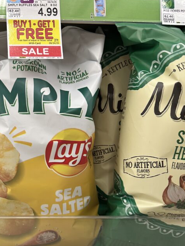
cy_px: 183
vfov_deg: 46.2
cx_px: 46
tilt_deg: -20.8
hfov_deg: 36.0
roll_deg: -0.8
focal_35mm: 39
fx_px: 278
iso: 200
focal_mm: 6.86
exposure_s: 1/70
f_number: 1.78
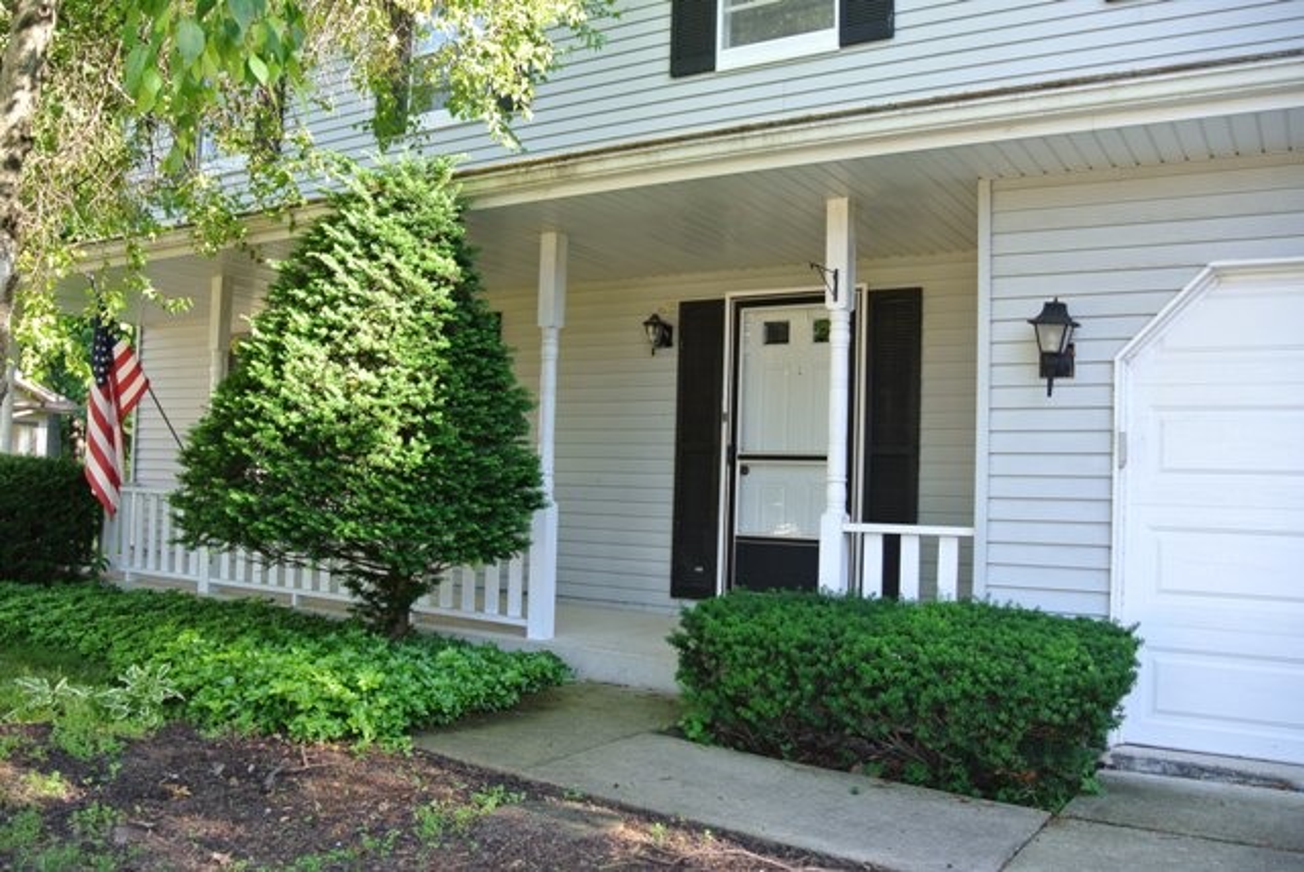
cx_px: 652
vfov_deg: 45.0
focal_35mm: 29
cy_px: 436
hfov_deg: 63.6
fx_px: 1051
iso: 110
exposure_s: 1/60
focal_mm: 11
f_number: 4
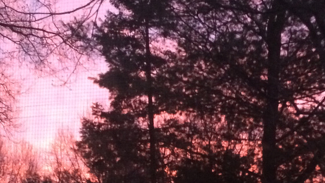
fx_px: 621
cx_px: 128
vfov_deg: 16.4
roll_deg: -2.2
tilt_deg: +12.1
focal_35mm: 72
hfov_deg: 29.3
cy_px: 179
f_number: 2.2
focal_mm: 4.15
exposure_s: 1/17
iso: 320
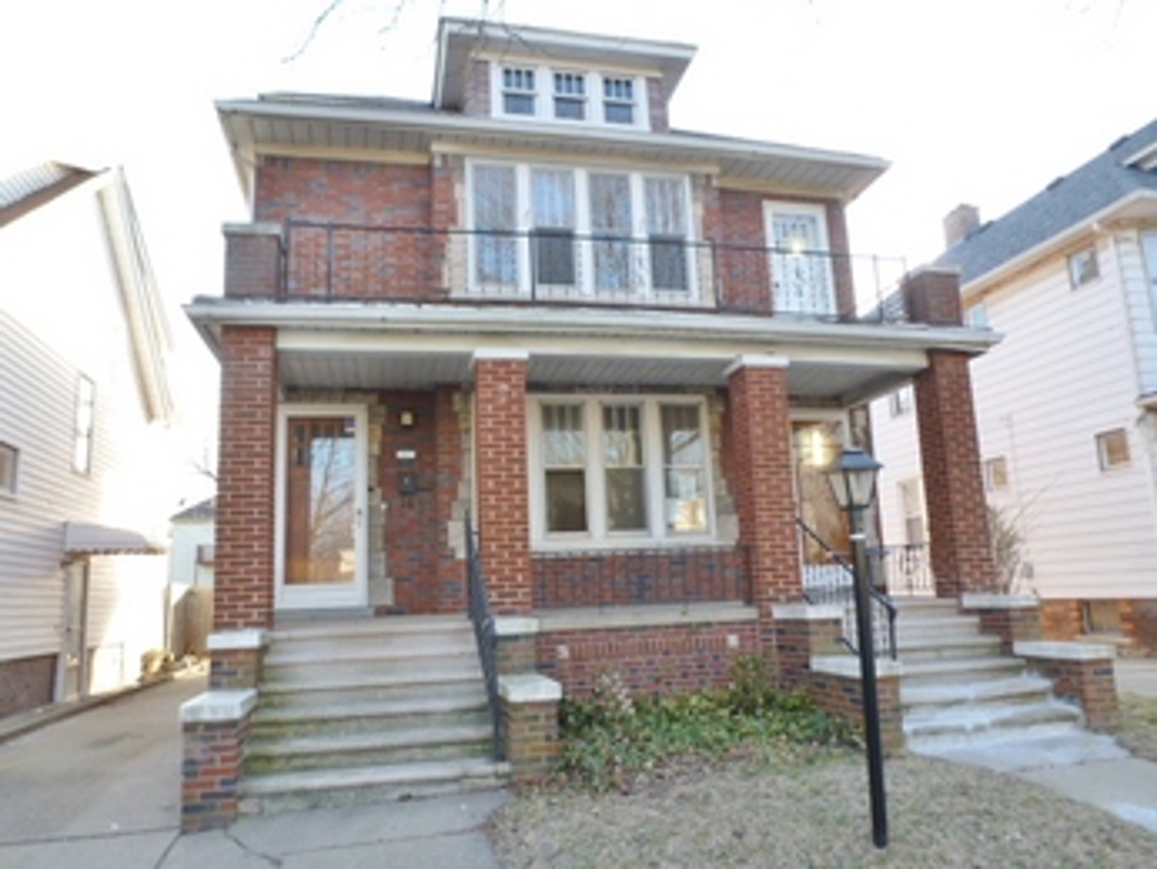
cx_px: 578
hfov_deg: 71.6
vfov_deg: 56.9
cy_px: 434
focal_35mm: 24
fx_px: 803
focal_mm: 4.3
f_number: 3.3
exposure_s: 1/80
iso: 100
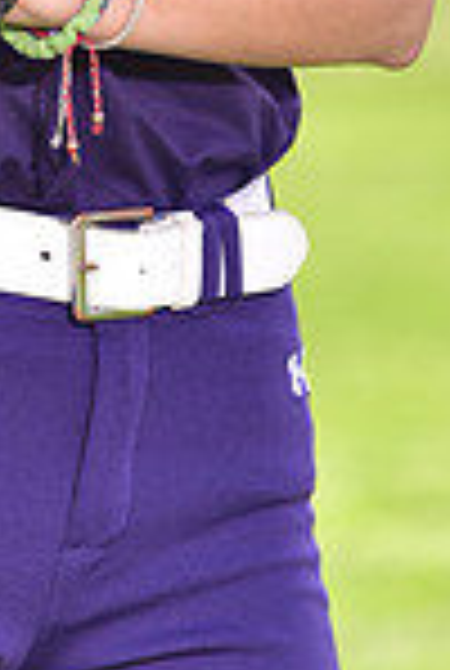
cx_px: -214
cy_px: -454
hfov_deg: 1.9
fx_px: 13418
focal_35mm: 719
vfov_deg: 2.9
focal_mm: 185
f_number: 5
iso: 100
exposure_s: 1/250
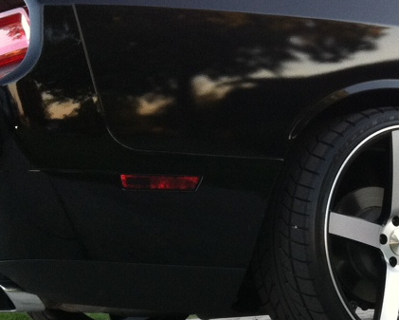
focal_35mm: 105
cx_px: 435
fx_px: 1240
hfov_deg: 17.7
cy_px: 329
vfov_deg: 14.4
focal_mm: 3.85
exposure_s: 1/40
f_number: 2.8
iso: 100
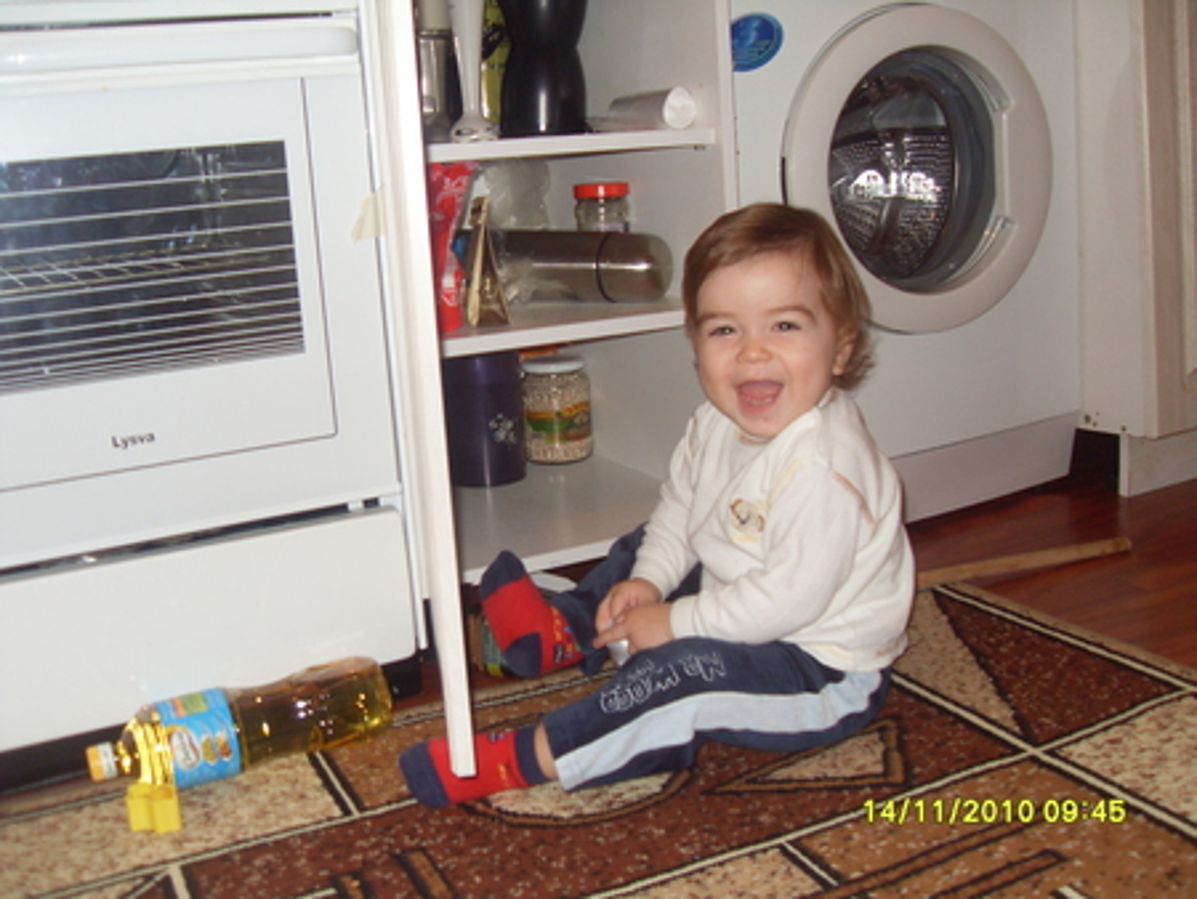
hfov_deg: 50.1
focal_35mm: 37
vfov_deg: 38.7
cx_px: 598
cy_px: 450
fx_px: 1280
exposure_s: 1/45
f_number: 2.8
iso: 100
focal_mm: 6.3
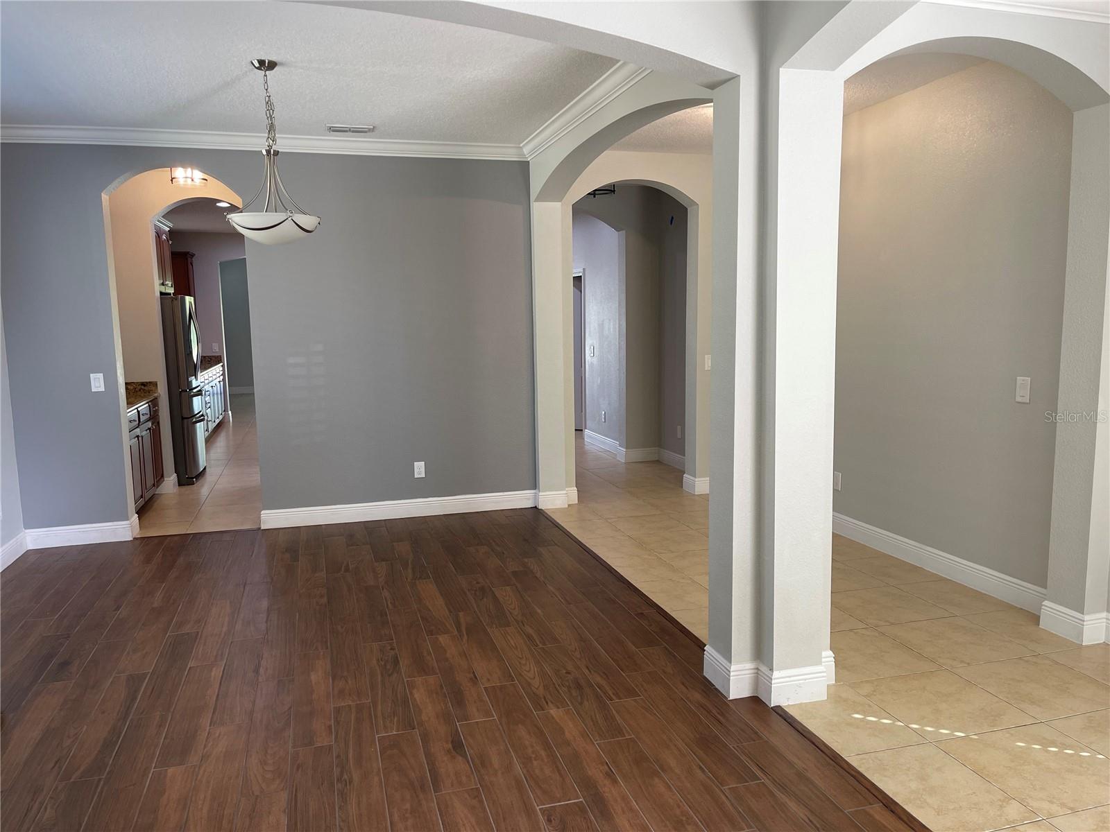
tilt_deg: -7.9
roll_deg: +1.1
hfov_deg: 69.4
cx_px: 555
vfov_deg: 54.9
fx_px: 802
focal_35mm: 25
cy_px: 416
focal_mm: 5.1
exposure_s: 1/120
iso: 80
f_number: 1.6
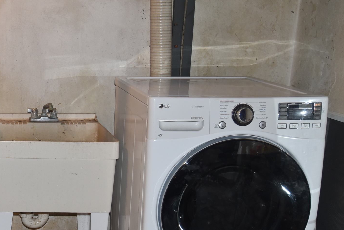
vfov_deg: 25.1
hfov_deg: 32.9
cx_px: -21
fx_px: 516
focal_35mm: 54
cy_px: 134
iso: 800
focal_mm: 25
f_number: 5
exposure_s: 1/60
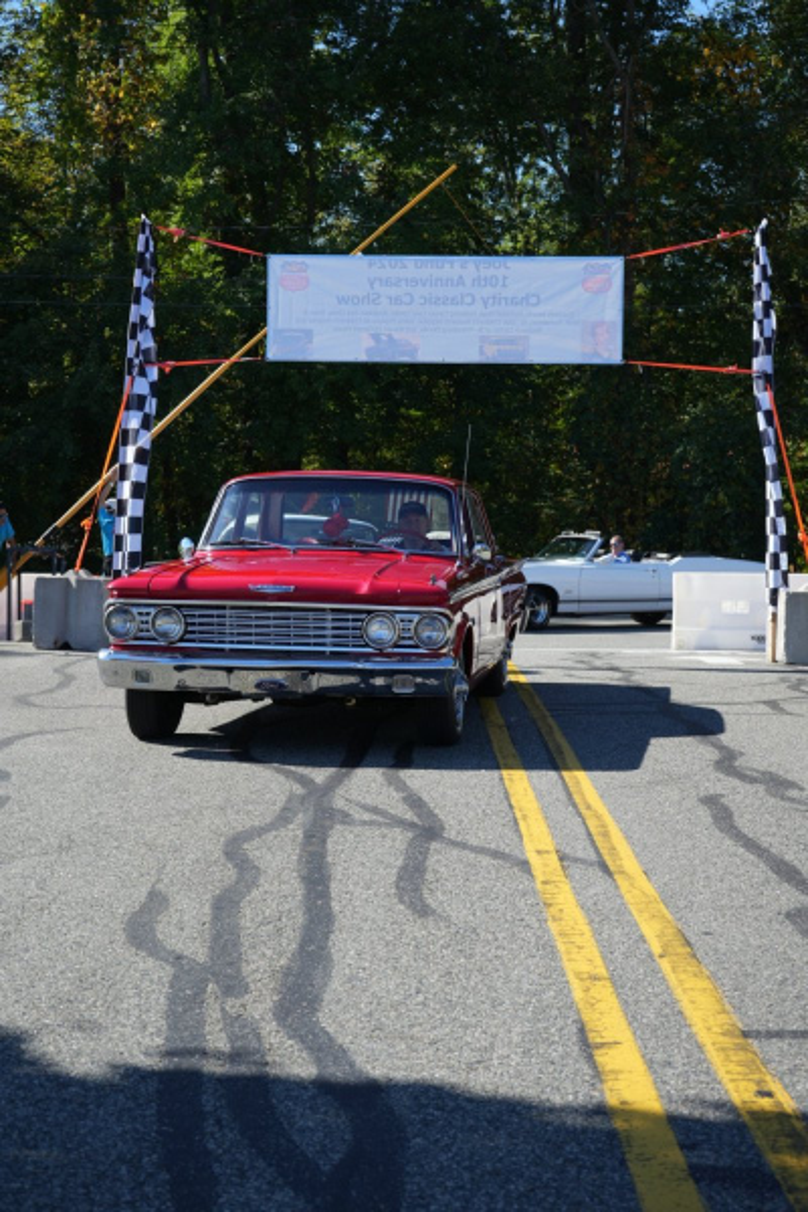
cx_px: 404
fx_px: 2020
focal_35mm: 60
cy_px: 606
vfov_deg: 33.4
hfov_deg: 22.6
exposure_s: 1/250
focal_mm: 60
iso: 100
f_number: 6.3
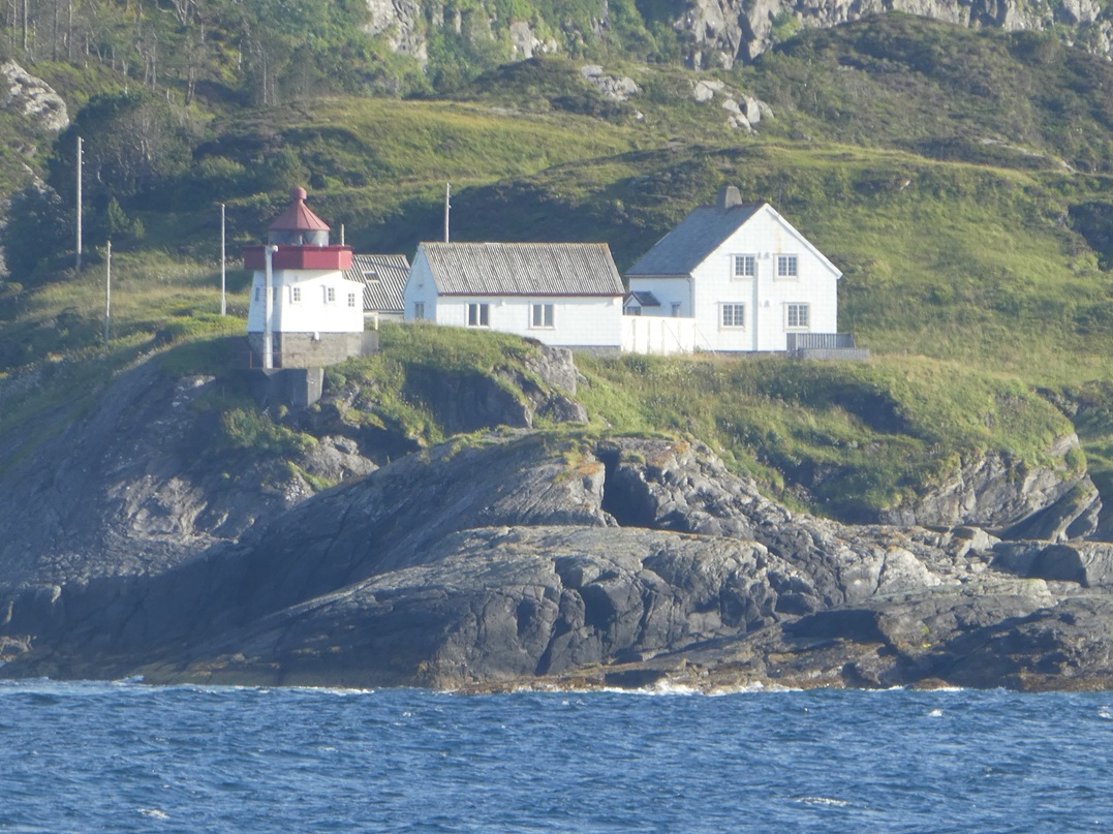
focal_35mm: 990
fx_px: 31821
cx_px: 556
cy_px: 417
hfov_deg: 2.0
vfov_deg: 1.5
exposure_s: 1/125
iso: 100
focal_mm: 129
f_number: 6.4
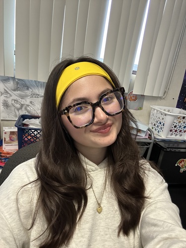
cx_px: 93
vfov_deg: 73.9
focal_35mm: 23
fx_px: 165
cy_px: 124
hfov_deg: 58.9
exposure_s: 1/60
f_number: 1.9
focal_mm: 2.69
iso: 320
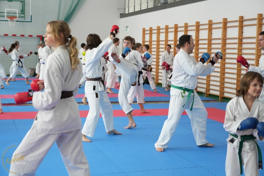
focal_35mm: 56
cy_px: 88
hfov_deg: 35.6
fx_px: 411
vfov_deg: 24.2
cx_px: 132
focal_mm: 56
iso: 3200
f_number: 4
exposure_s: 1/400
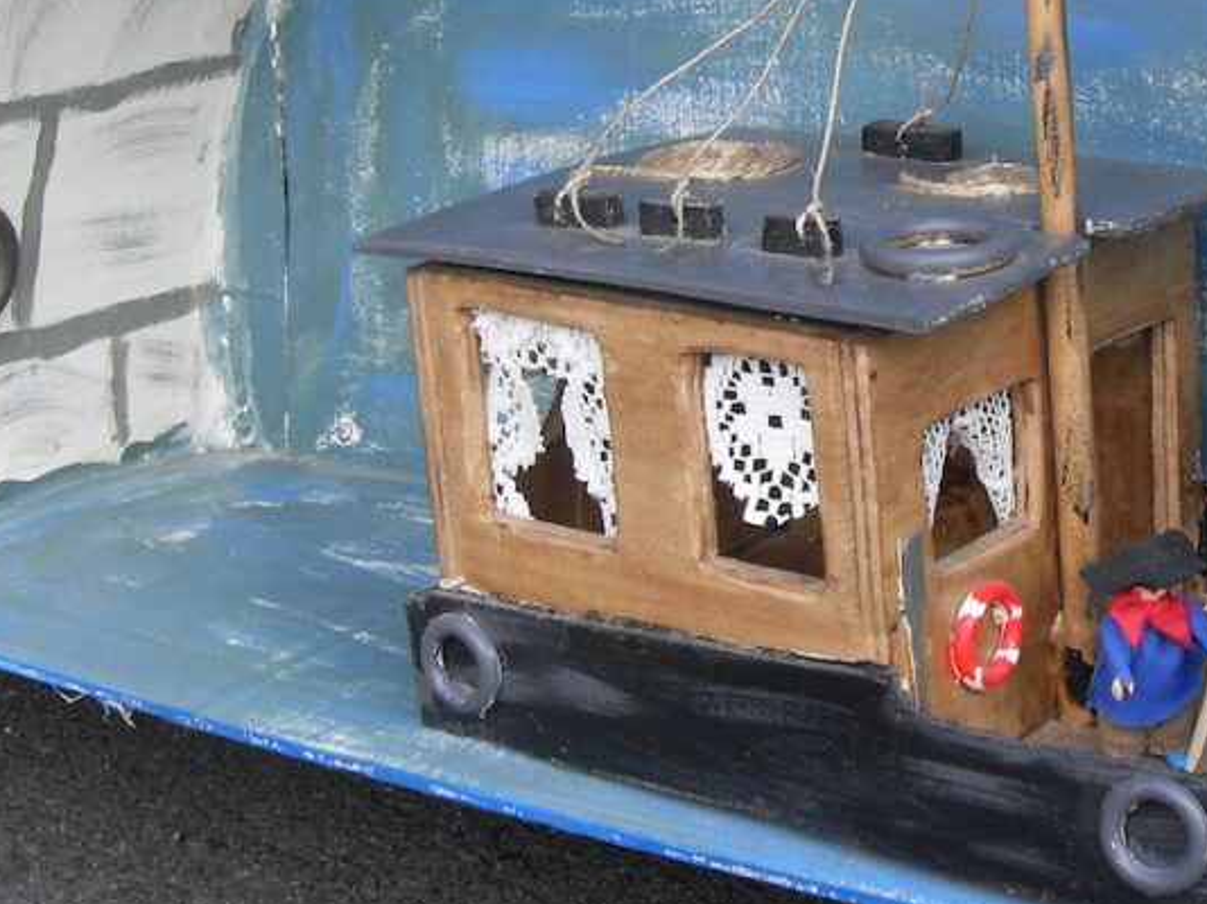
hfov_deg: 26.8
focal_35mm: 71
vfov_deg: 20.4
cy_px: 122
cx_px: 985
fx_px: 2475
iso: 80
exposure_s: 1/90
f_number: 2.8
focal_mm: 6.3
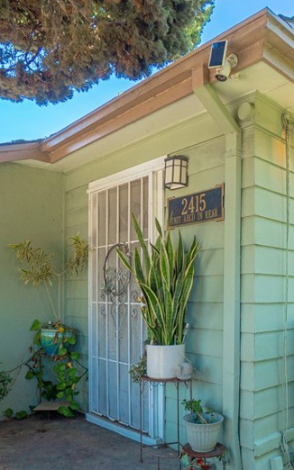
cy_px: 285
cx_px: 233
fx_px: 385
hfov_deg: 40.2
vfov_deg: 62.3
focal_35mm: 30
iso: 100
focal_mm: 10
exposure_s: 1/80
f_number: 7.1
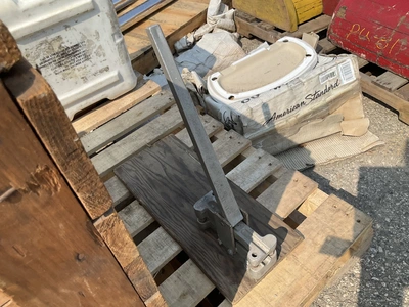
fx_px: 343
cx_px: 204
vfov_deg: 48.2
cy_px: 154
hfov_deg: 61.7
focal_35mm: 29
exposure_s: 1/1577
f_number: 1.8
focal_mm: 3
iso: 25
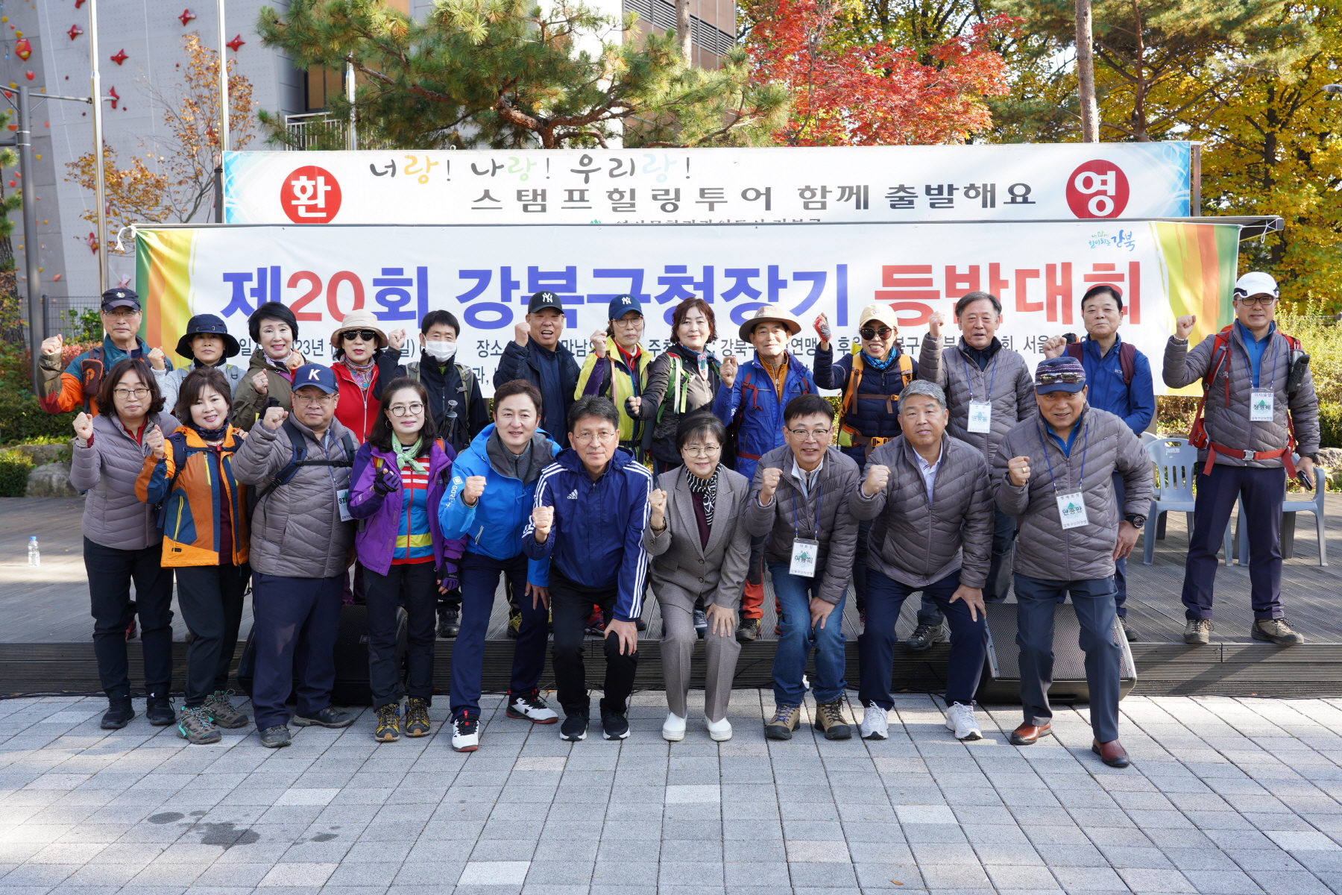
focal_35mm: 36
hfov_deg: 53.1
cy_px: 448
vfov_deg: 36.9
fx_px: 1342
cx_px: 671
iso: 250
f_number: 5.6
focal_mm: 36
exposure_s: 1/125
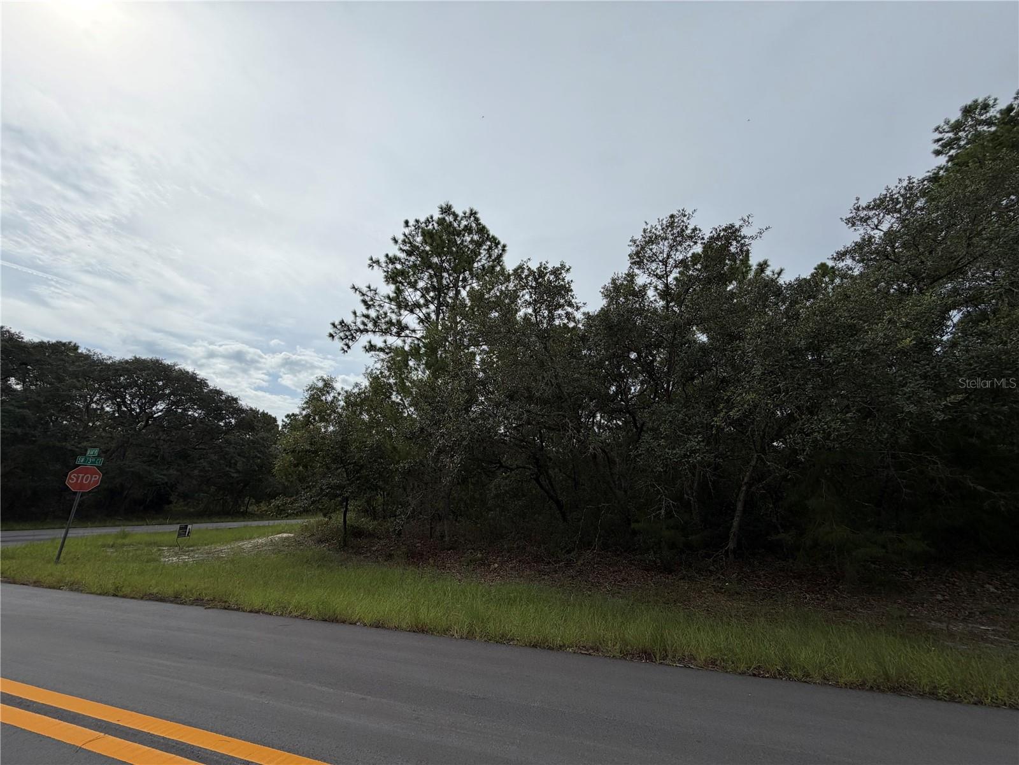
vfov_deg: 85.7
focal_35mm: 14
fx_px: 412
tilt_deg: +17.0
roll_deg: +0.1
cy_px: 382
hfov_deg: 102.1
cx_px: 510
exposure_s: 1/1698
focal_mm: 2.22
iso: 20
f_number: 2.2
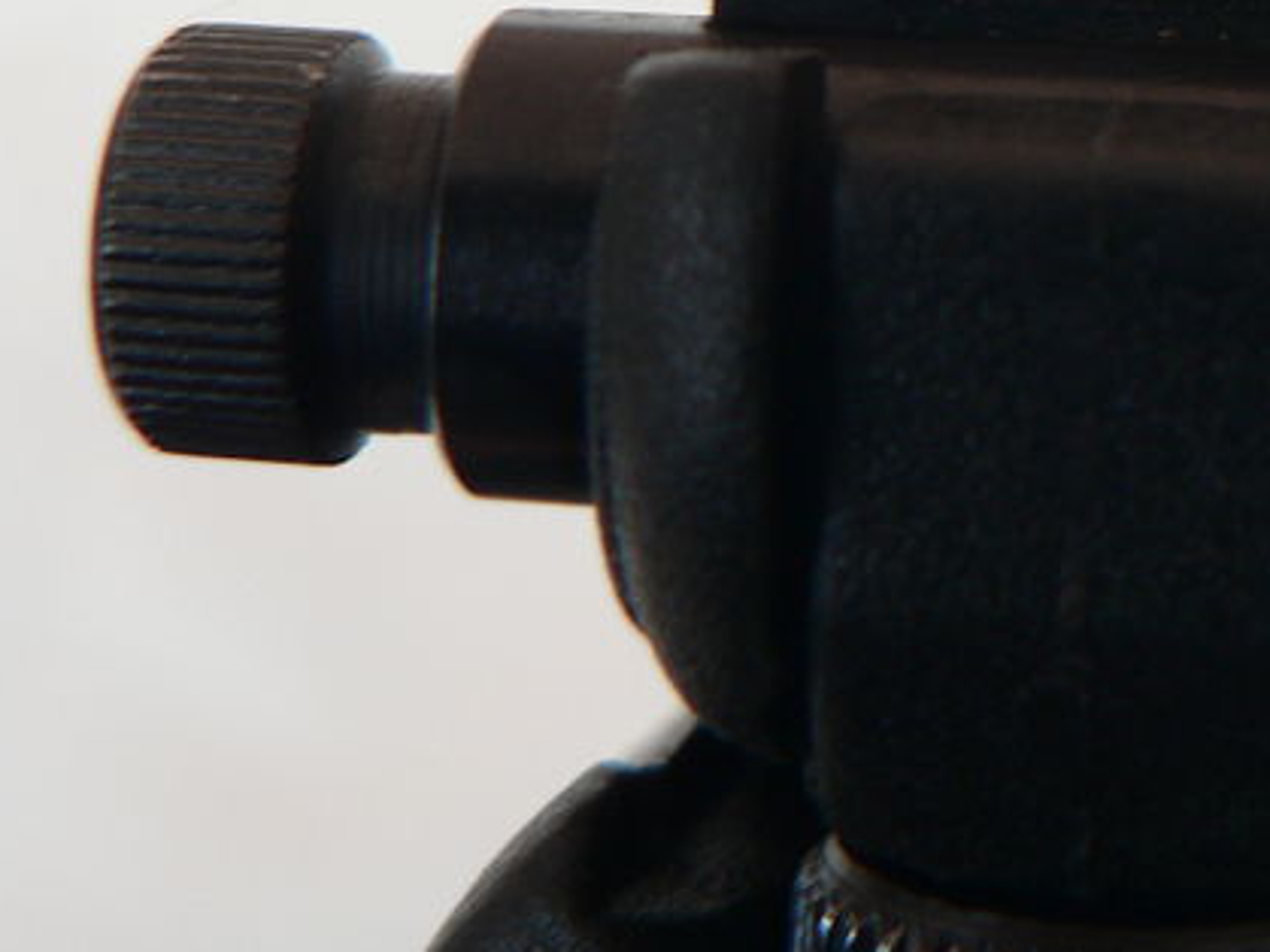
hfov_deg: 21.7
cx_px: 1340
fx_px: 3154
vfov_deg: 16.7
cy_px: -61
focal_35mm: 86
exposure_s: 1/50
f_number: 2.8
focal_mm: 6
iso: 100
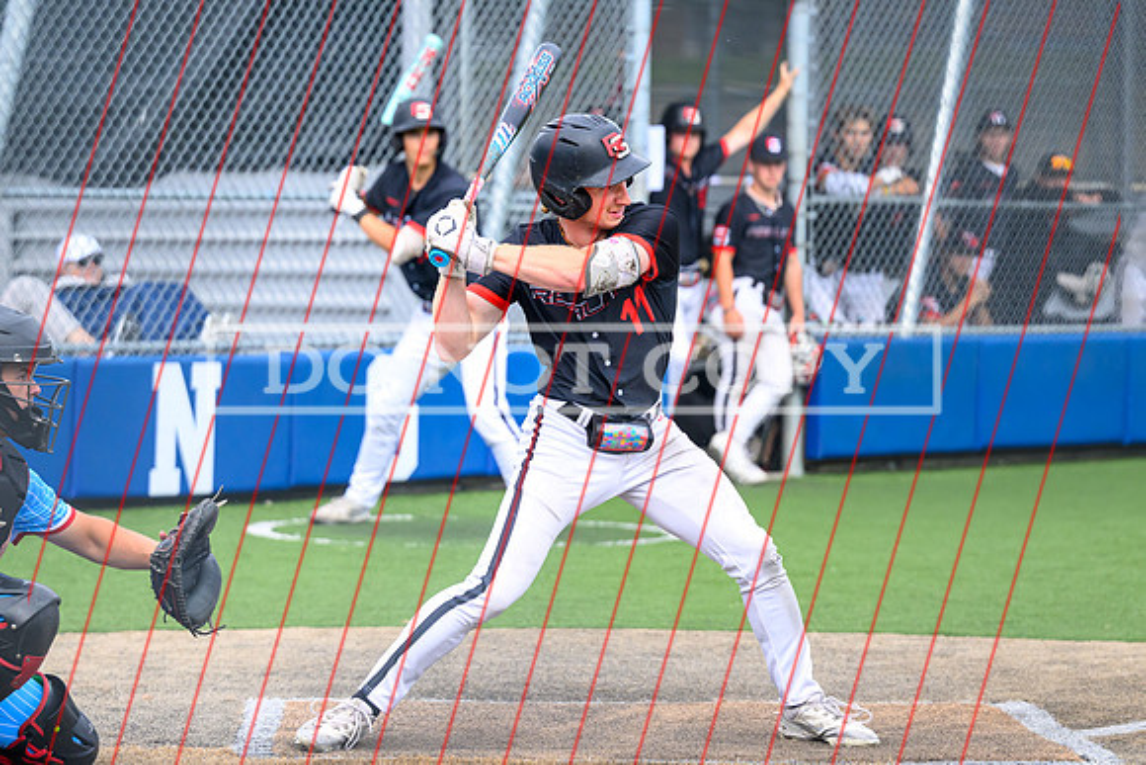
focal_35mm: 147
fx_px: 4673
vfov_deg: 9.4
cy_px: 355
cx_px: 503
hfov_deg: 14.0
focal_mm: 104
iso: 1000
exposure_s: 1/3200
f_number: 2.8
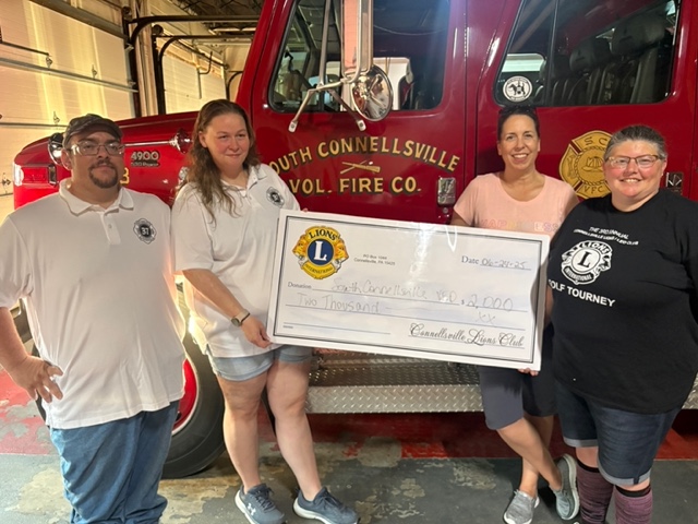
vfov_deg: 53.1
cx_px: 349
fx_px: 524
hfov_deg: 67.3
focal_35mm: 26
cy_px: 262
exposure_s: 1/40
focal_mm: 5.96
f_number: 1.6
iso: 500
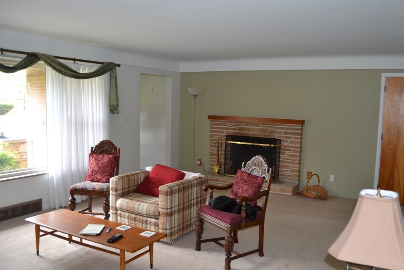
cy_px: 145
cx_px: 220
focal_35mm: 30
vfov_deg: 43.6
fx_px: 337
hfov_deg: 61.8
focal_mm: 18
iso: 400
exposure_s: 1/60
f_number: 3.5
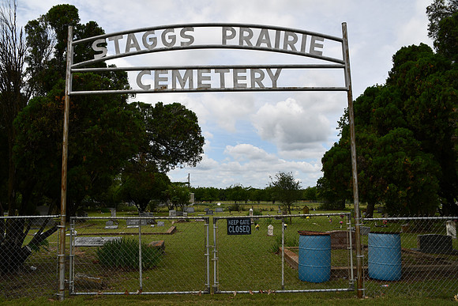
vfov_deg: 48.0
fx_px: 344
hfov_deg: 67.4
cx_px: 229
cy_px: 153
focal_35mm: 27
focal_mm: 18
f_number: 10
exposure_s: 1/400
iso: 100
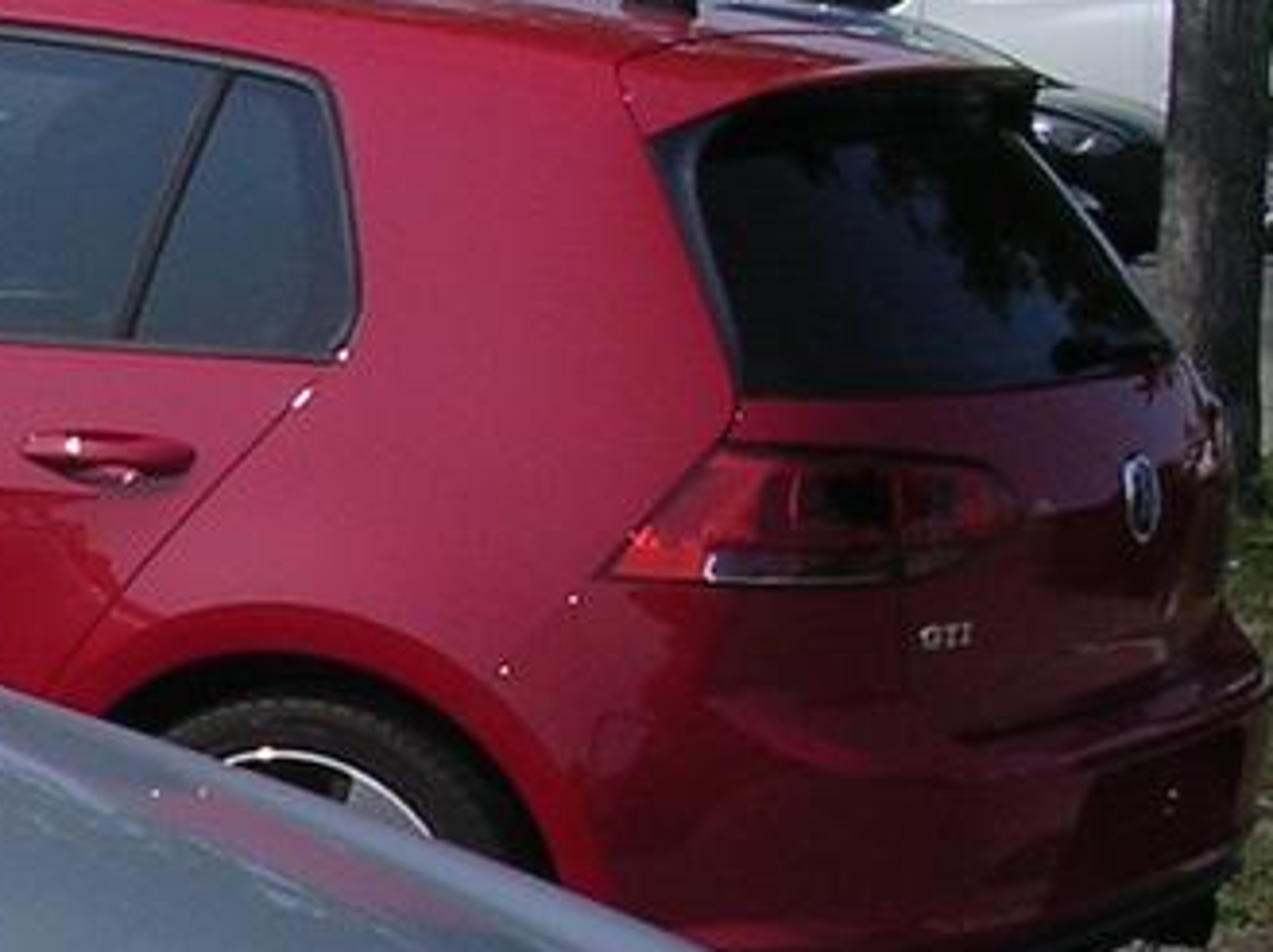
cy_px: 1211
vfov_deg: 9.8
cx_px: -987
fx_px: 5437
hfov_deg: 12.3
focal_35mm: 148
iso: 100
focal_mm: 5.8
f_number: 5.6
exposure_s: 1/543
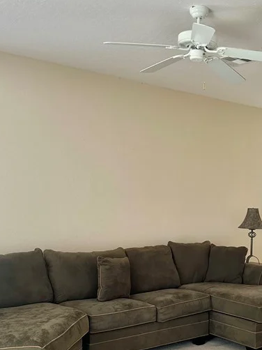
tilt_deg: +1.6
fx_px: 495
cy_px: 204
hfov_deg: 29.1
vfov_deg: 38.8
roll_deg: -1.2
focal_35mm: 49
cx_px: 206
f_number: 1.78
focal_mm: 6.86
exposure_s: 1/120
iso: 125
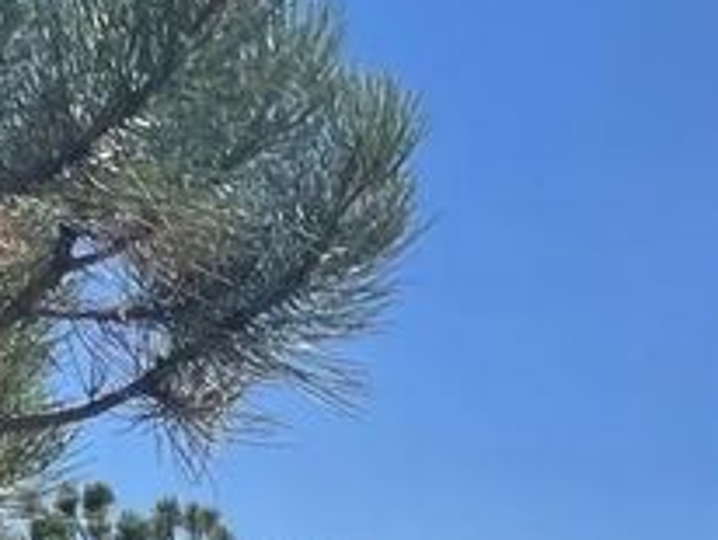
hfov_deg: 14.2
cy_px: 1094
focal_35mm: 129
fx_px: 2679
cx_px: 1101
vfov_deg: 10.5
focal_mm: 4.2
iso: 32
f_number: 1.6
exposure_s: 1/5051
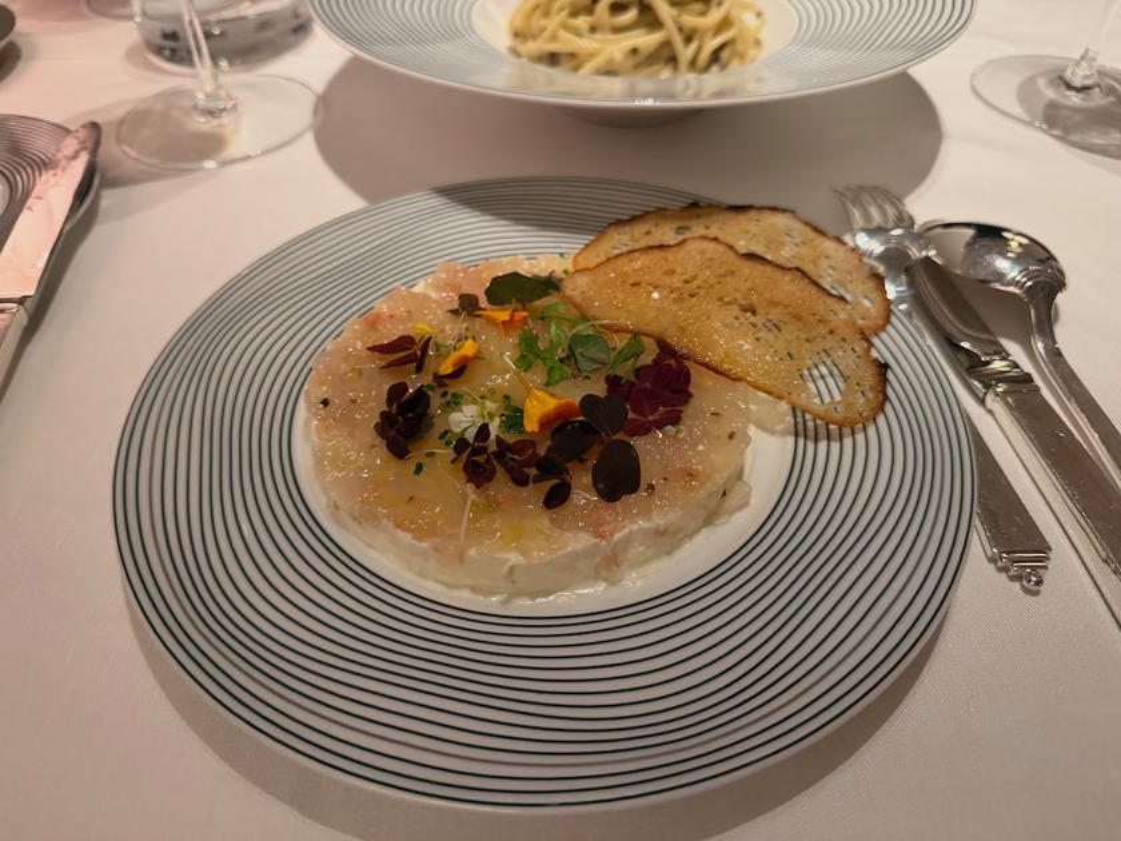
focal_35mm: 24
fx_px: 777
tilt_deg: -46.0
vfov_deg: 56.8
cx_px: 560
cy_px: 420
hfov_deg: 71.6
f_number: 1.78
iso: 500
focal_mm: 6.76
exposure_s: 1/60
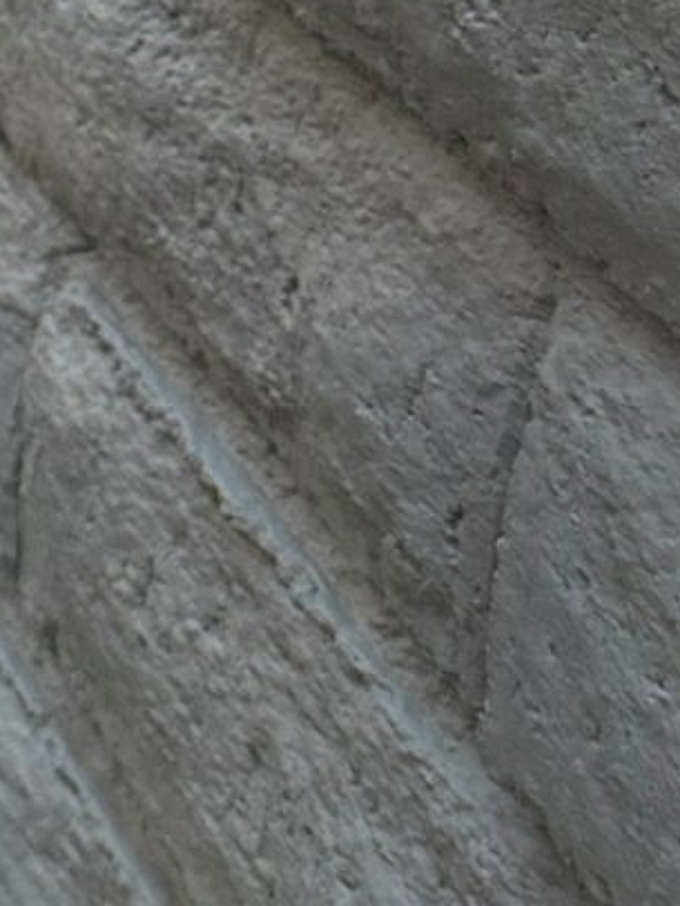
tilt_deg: -17.5
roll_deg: -2.0
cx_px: -573
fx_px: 3166
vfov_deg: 15.6
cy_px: -219
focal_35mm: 121
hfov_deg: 11.3
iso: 200
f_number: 1.78
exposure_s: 1/176
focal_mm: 6.76
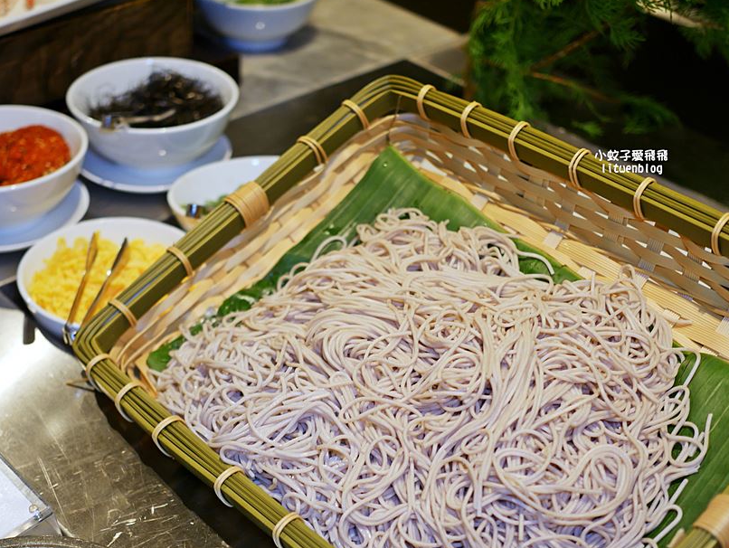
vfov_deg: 23.7
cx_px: 306
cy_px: 327
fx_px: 1307
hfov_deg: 31.1
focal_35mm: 62
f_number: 1.8
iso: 200
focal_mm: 25
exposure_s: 1/100
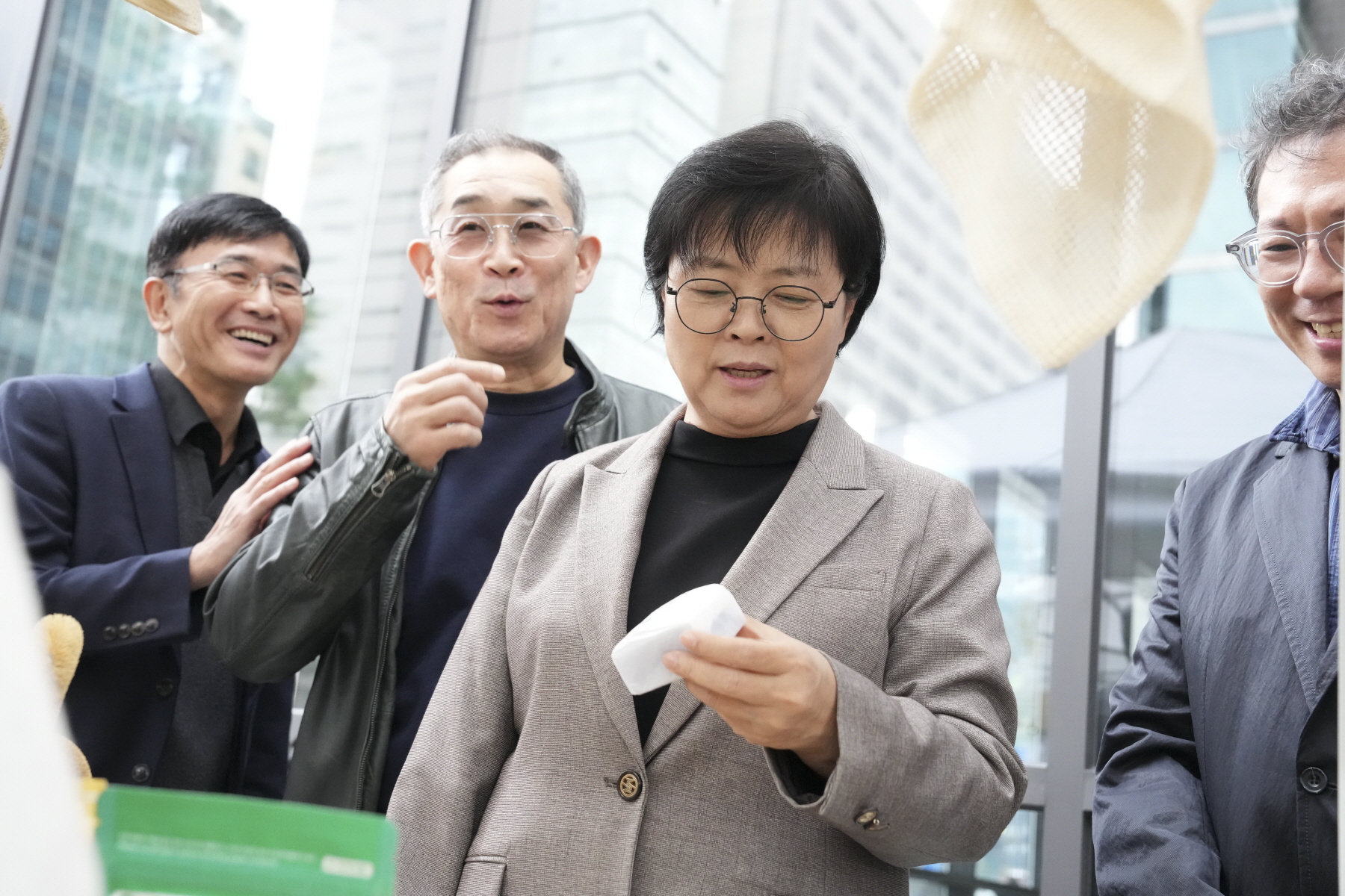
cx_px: 672
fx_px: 1681
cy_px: 448
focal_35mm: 45
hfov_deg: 43.6
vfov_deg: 29.9
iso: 8000
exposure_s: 1/160
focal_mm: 45
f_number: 5.6
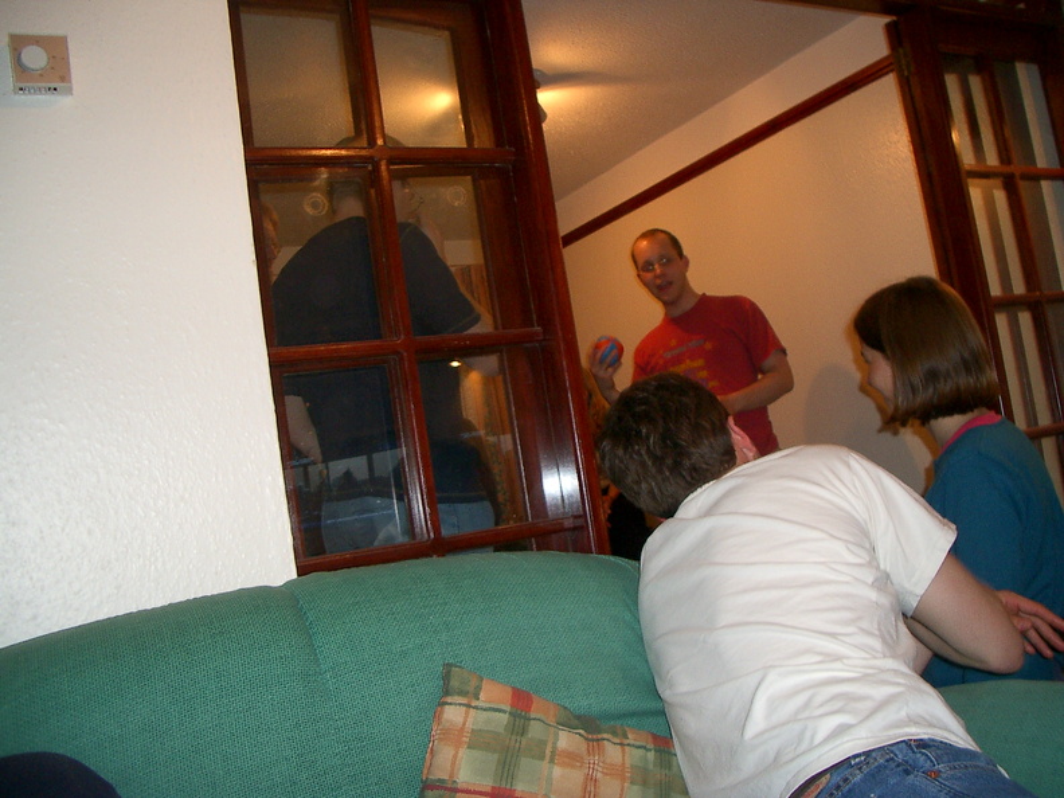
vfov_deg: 40.7
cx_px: 532
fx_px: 1076
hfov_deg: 52.6
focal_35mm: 35
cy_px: 399
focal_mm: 5.8
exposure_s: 1/40
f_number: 2.6
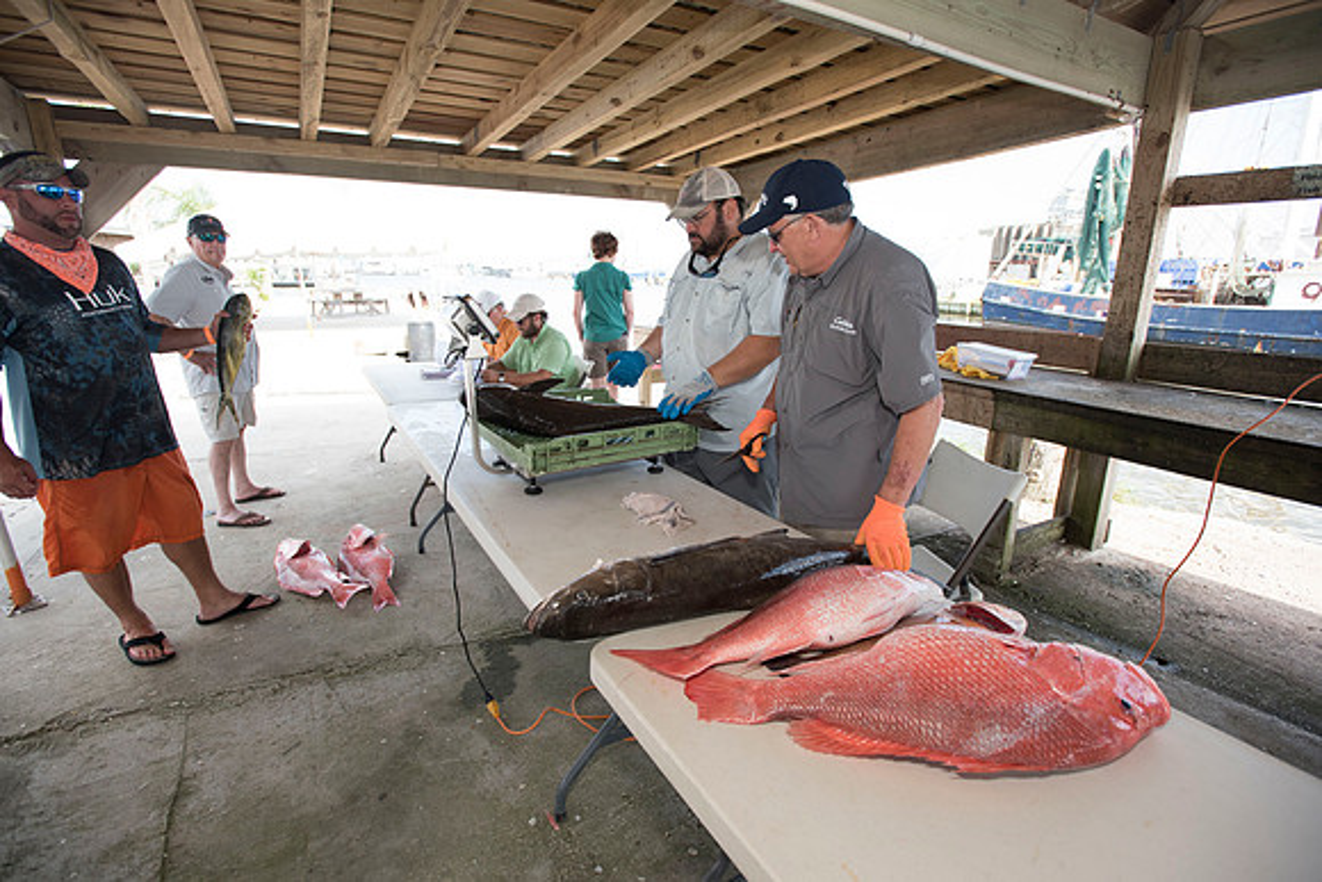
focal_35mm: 17
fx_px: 624
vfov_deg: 70.5
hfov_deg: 93.3
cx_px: 661
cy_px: 441
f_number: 4
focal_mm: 17
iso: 500
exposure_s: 1/500
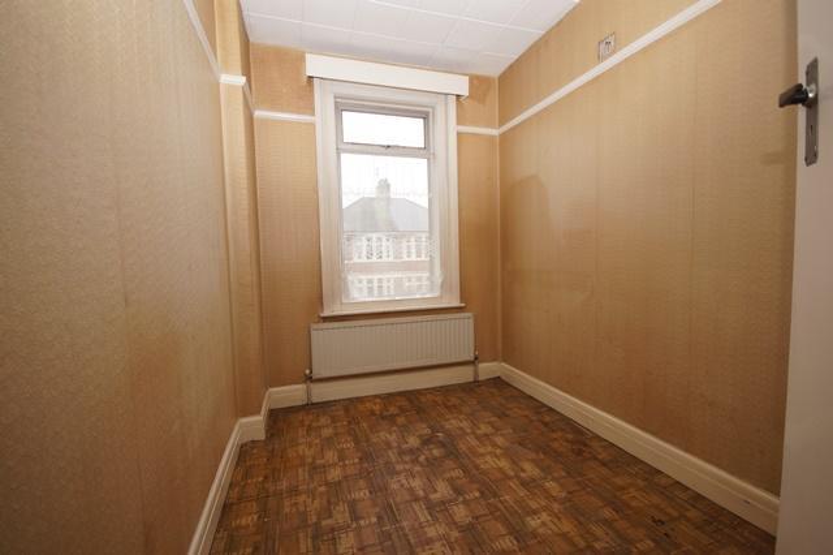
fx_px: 347
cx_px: 416
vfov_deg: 77.3
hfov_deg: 100.4
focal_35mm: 15
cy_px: 278
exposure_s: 1/60
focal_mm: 10
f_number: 4
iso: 200
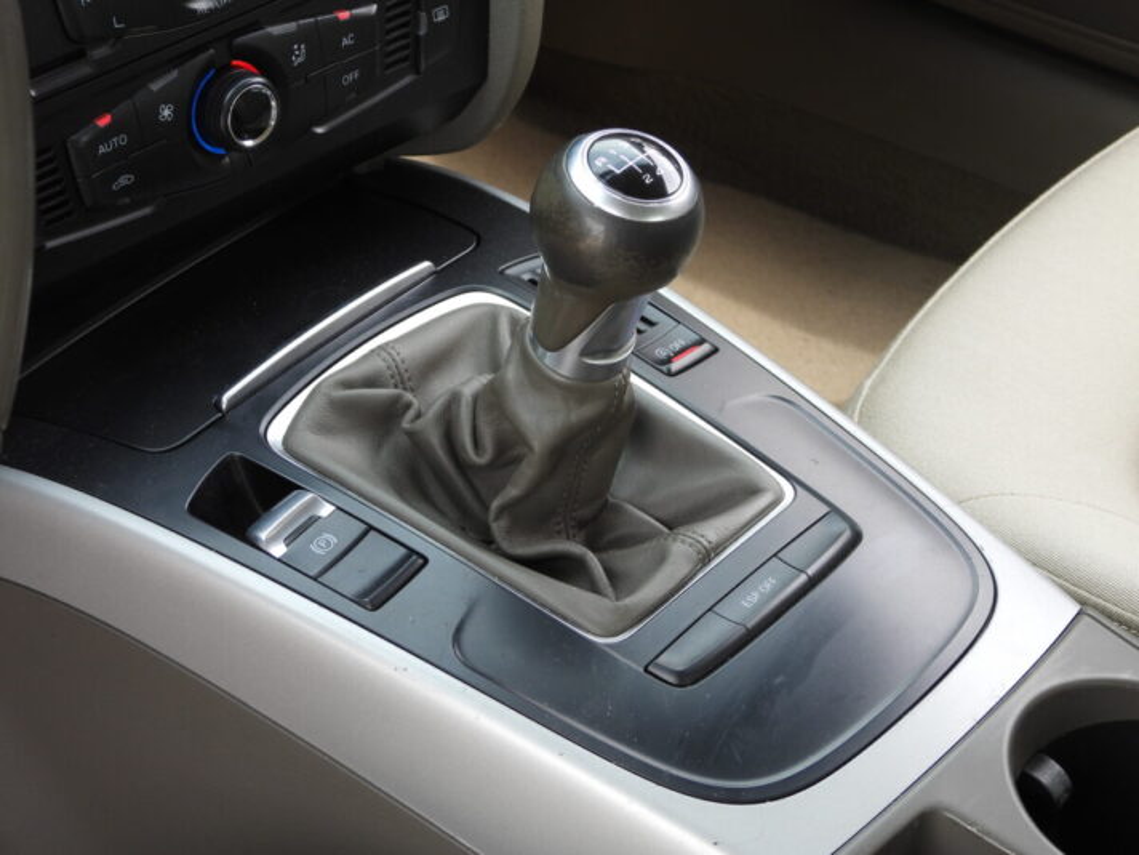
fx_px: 3192
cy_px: 428
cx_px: 570
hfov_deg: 20.2
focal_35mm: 97
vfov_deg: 15.2
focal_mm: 17.5
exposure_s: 1/100
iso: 100
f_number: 3.5
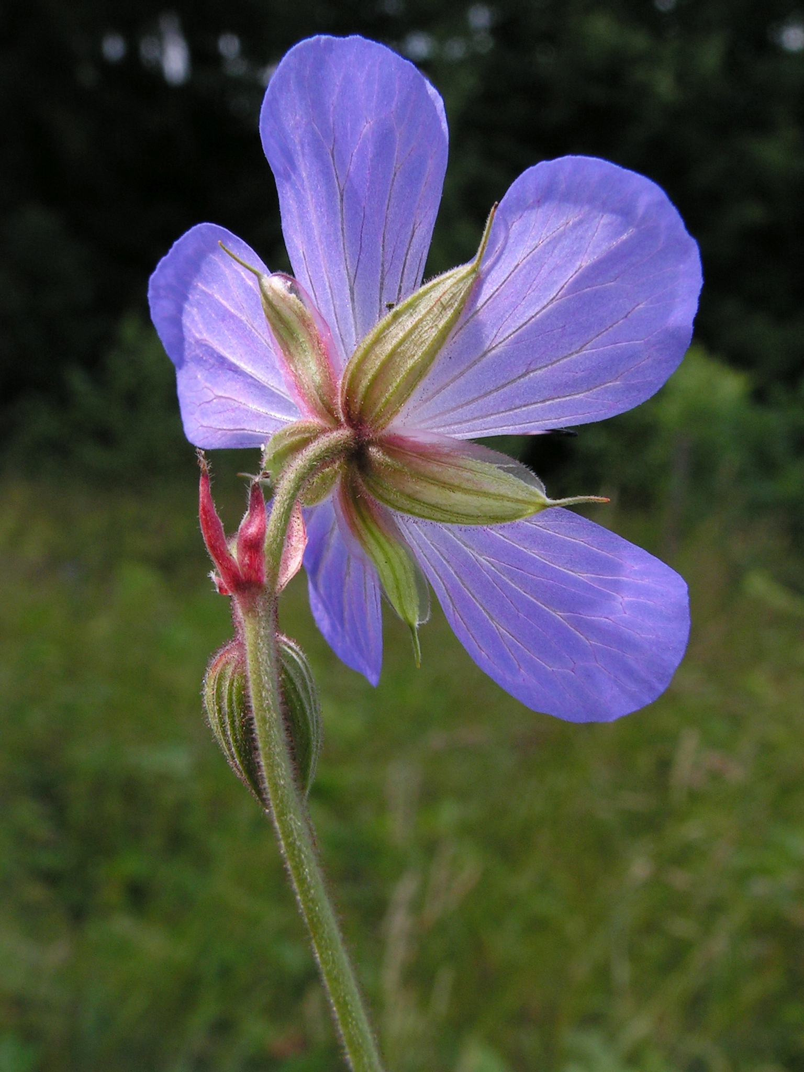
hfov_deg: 27.5
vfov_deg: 36.2
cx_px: 402
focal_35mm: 53
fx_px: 1641
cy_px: 536
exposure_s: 1/160
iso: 100
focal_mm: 8.9
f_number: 8
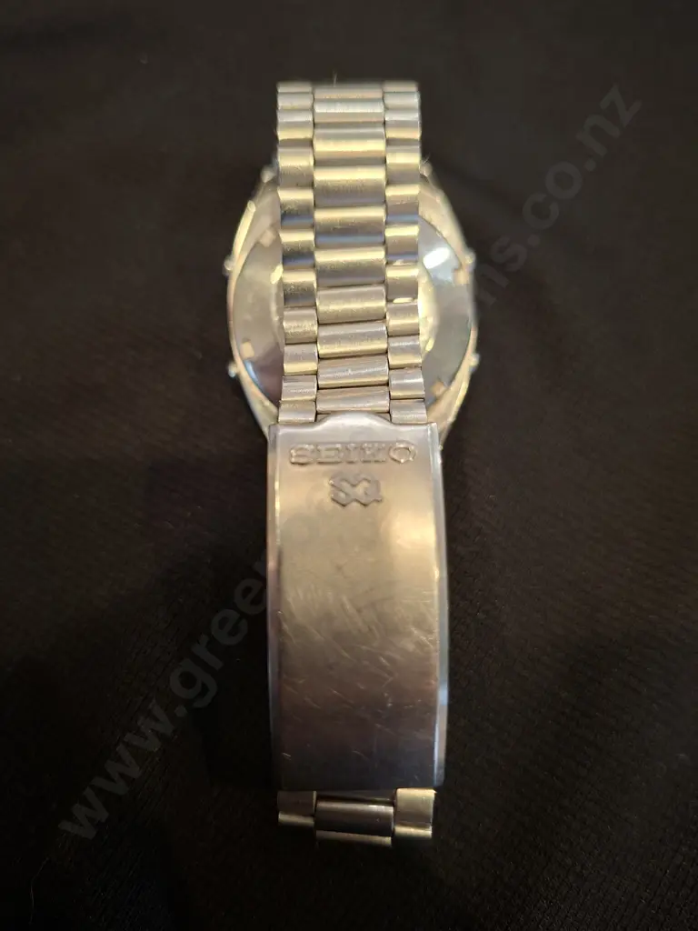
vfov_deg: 73.9
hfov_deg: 58.9
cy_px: 466
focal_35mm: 23
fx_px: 618
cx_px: 349
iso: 200
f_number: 1.8
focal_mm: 5.54
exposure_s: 1/50
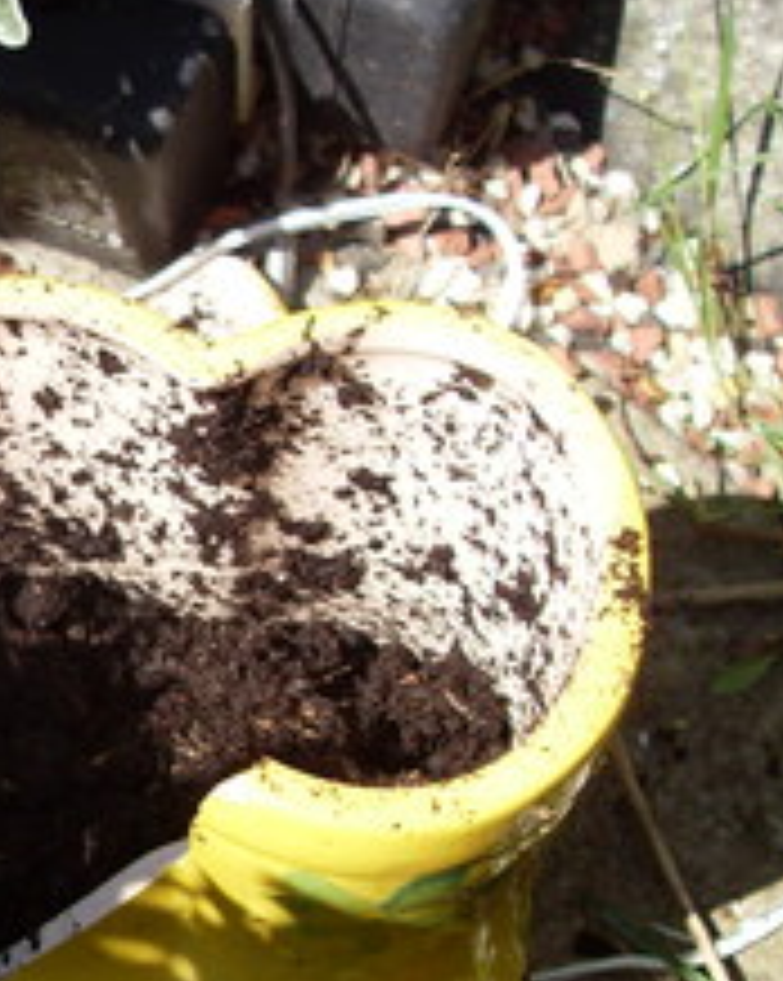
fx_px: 2002
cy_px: 688
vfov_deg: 27.3
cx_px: 99
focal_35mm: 69
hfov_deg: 21.7
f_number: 7
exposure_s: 1/125
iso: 80
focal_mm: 6.3
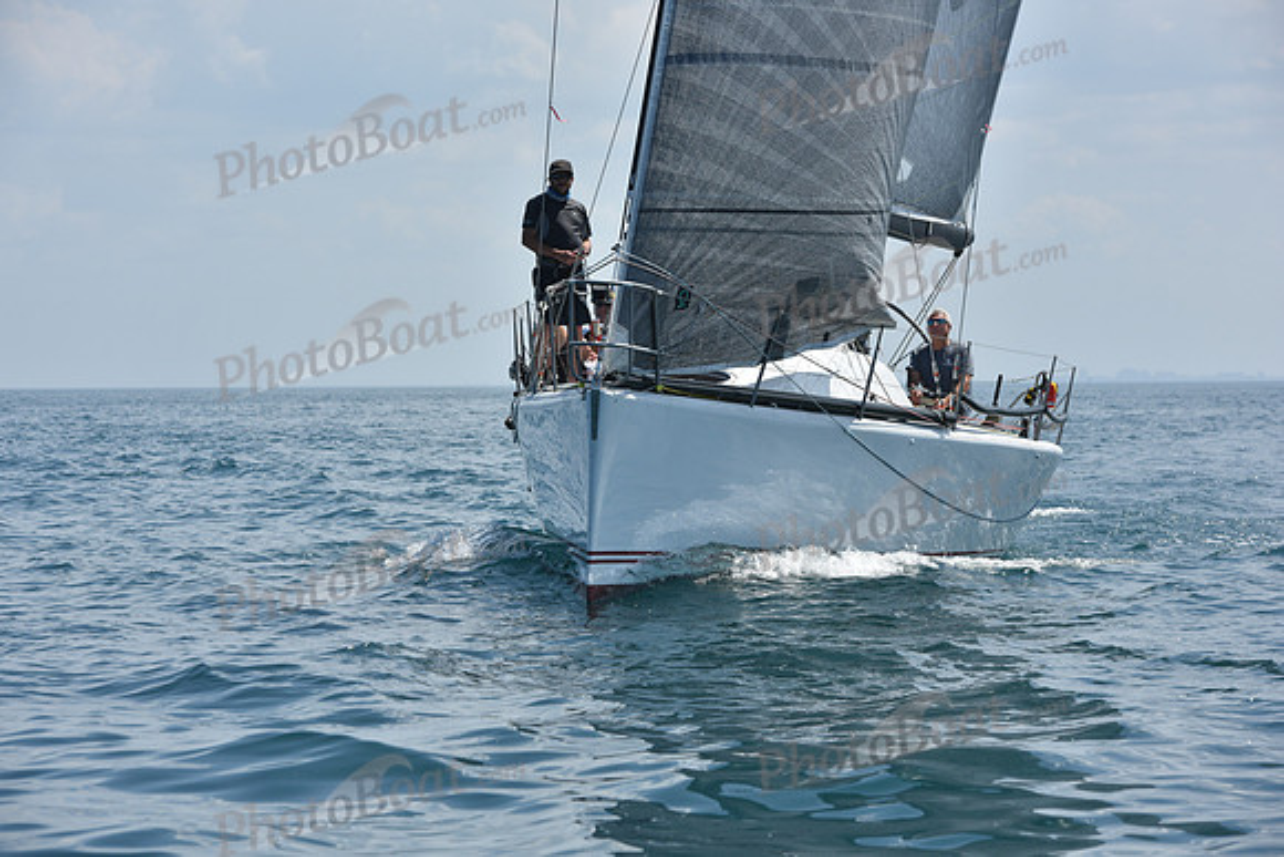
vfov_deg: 10.2
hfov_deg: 15.2
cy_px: 428
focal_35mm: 135
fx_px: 4816
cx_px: 642
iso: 250
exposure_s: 1/1250
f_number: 8
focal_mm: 135
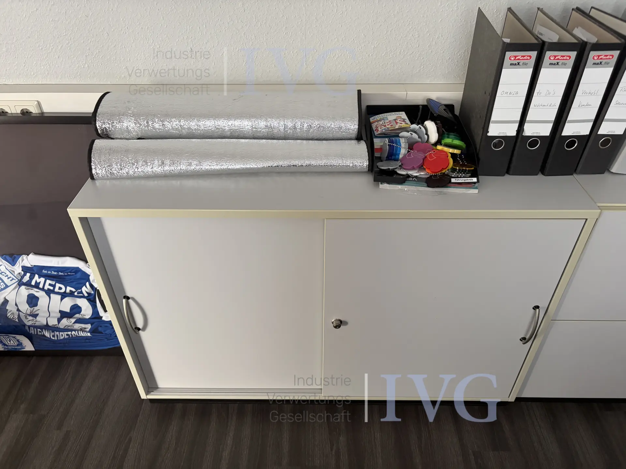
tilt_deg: -37.9
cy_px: 234
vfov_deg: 53.1
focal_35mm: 26
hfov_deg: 67.3
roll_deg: +0.6
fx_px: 470
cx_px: 313
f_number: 1.6
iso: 320
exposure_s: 1/60
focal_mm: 5.96
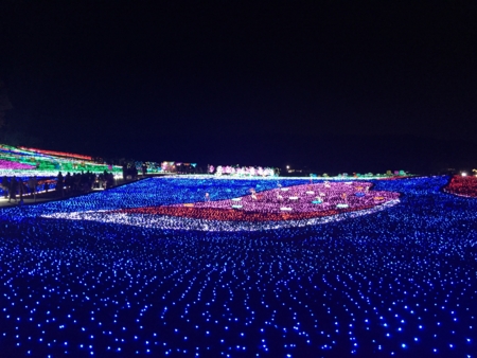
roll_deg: +0.2
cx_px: 238
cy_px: 179
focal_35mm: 29
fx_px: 400
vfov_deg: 48.3
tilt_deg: -3.3
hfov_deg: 61.6
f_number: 2.2
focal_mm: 4.15
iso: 250
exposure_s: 1/17
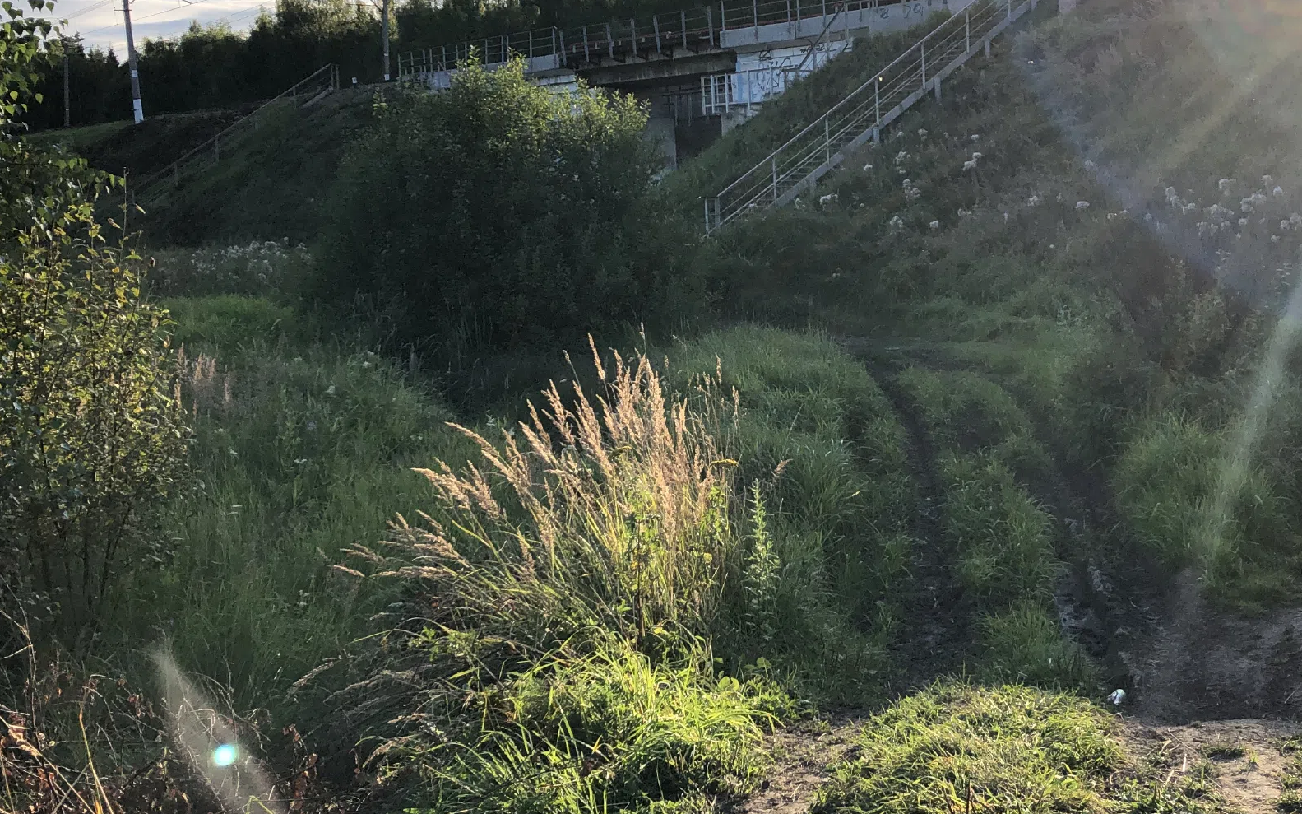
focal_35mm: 45
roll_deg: +1.9
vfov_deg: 28.5
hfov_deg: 43.7
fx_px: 1597
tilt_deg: -3.5
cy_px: 299
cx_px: 879
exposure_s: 1/1116
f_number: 1.8
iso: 20
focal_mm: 4
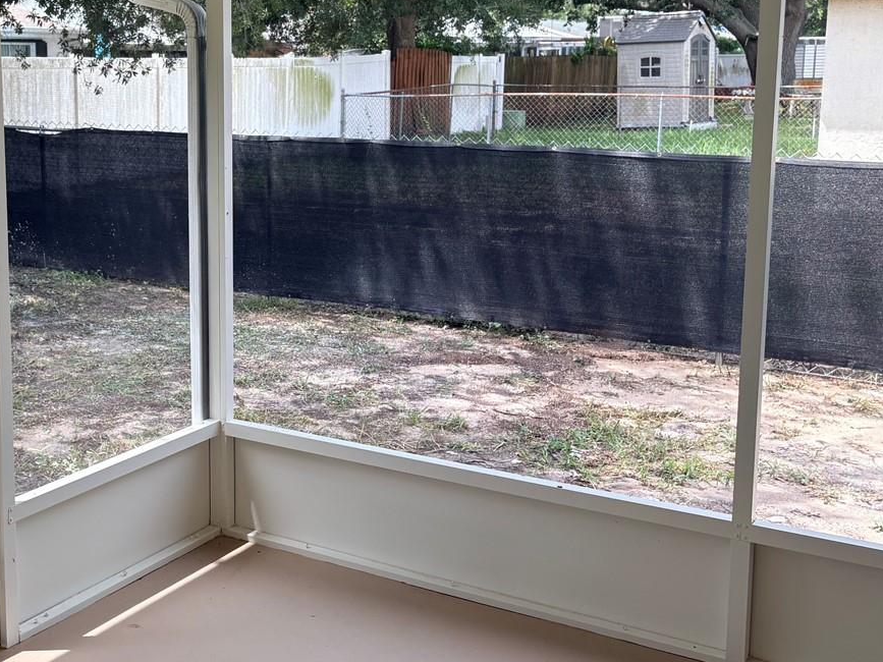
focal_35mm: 48
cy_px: 246
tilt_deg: -7.6
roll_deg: -0.4
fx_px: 1224
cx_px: 201
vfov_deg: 30.1
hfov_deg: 38.4
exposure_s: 1/543
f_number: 1.6
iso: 50
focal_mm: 5.96
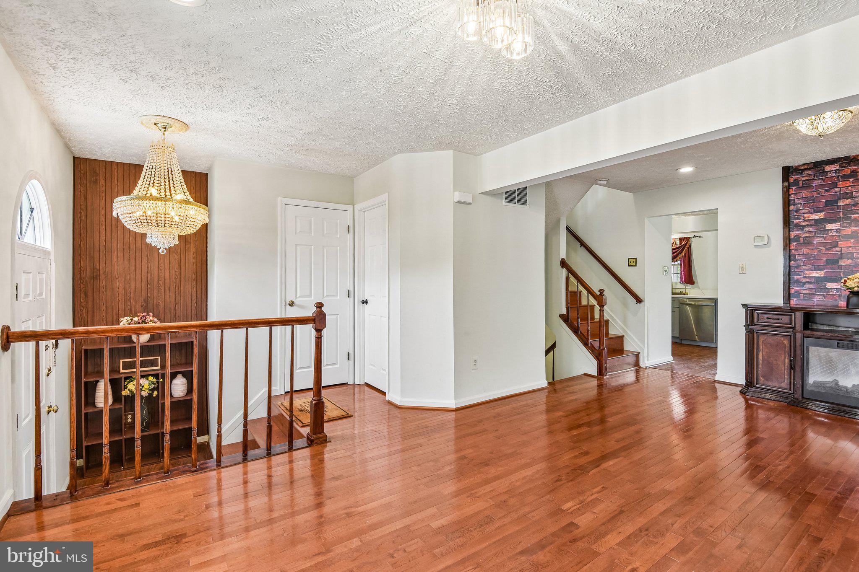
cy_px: 286
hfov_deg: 96.7
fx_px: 382
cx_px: 430
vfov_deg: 73.7
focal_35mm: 16
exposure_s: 1/30
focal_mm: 16
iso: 400
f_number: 8
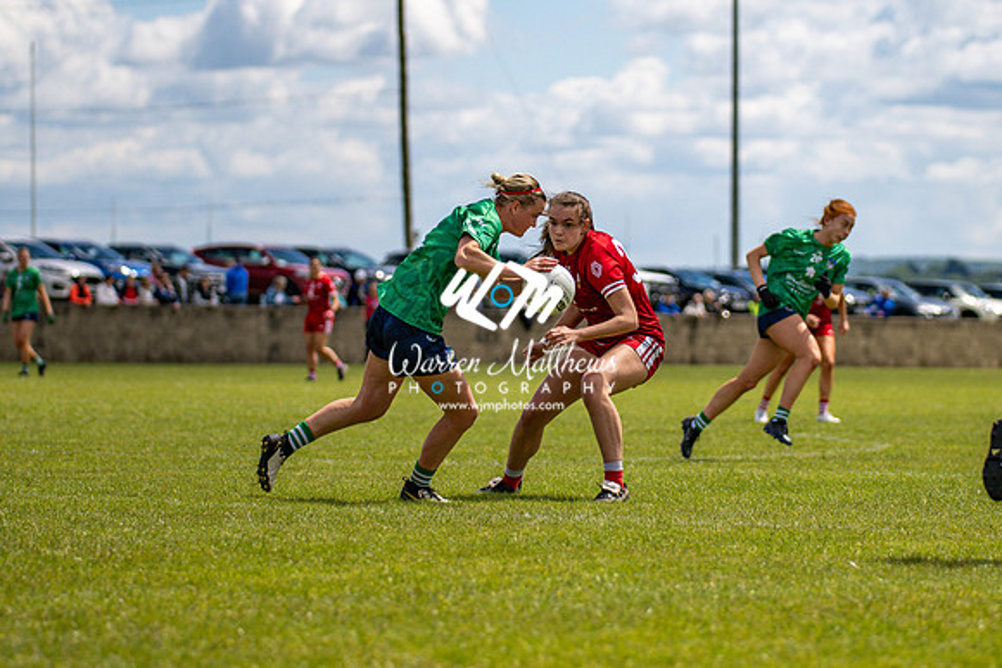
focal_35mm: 200
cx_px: 665
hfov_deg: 10.3
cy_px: 325
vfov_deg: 6.9
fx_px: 5561
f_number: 2.8
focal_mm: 120
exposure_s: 1/6400
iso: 100
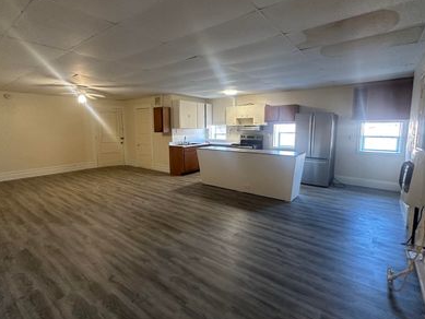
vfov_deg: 71.6
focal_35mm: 18
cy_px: 155
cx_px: 214
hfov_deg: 87.7
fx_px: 221
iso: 320
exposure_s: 1/60
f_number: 2.2
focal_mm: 2.22
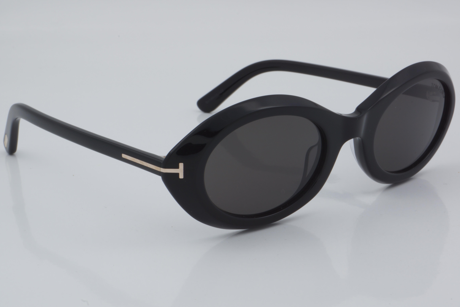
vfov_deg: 18.2
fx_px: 958
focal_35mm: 75
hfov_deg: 27.0
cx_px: 230
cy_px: 154
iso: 100
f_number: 32
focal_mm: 50
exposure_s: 1/4
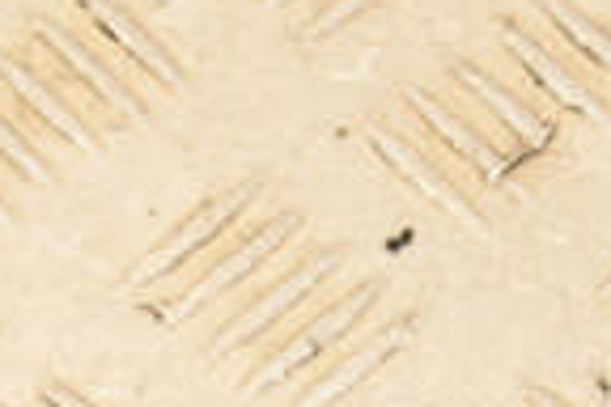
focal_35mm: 263
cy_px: 589
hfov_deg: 7.8
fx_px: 4463
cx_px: 369
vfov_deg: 5.2
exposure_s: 1/200
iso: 800
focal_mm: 42
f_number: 7.1
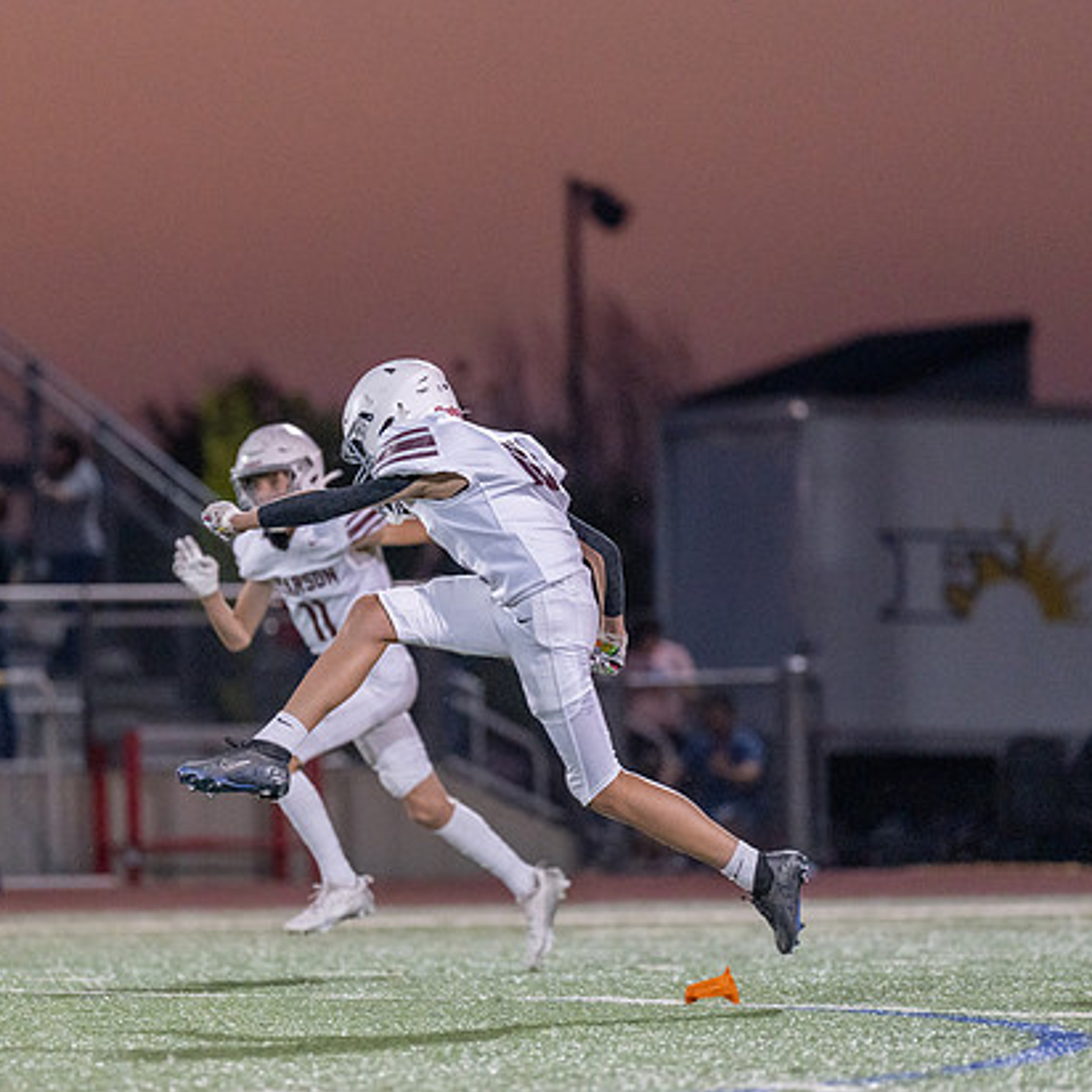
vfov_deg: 5.2
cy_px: 642
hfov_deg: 5.2
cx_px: 504
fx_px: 12135
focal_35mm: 340
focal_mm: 200
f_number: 2.8
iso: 1250
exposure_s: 1/1000
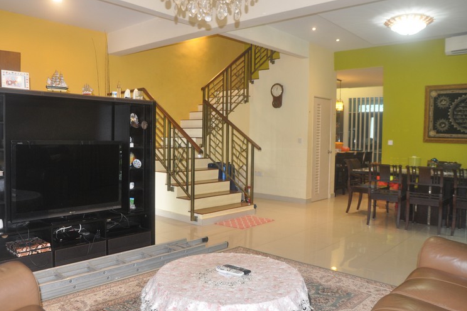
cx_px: 220
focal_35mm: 29
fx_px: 376
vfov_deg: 45.0
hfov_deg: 63.6
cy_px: 153
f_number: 6.3
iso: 720
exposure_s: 1/15
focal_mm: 18
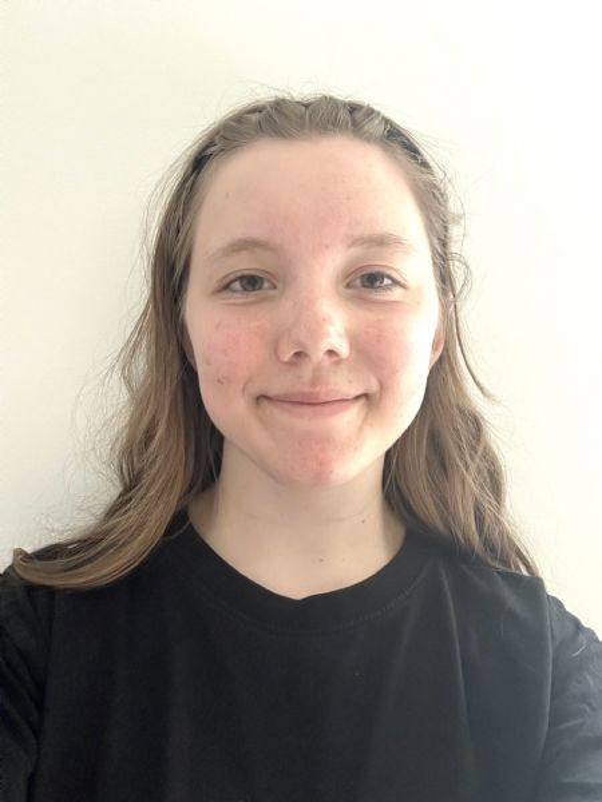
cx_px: 301
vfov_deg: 60.0
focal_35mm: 30
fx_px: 696
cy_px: 401
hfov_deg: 46.8
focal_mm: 2.69
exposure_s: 1/60
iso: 200
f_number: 1.9
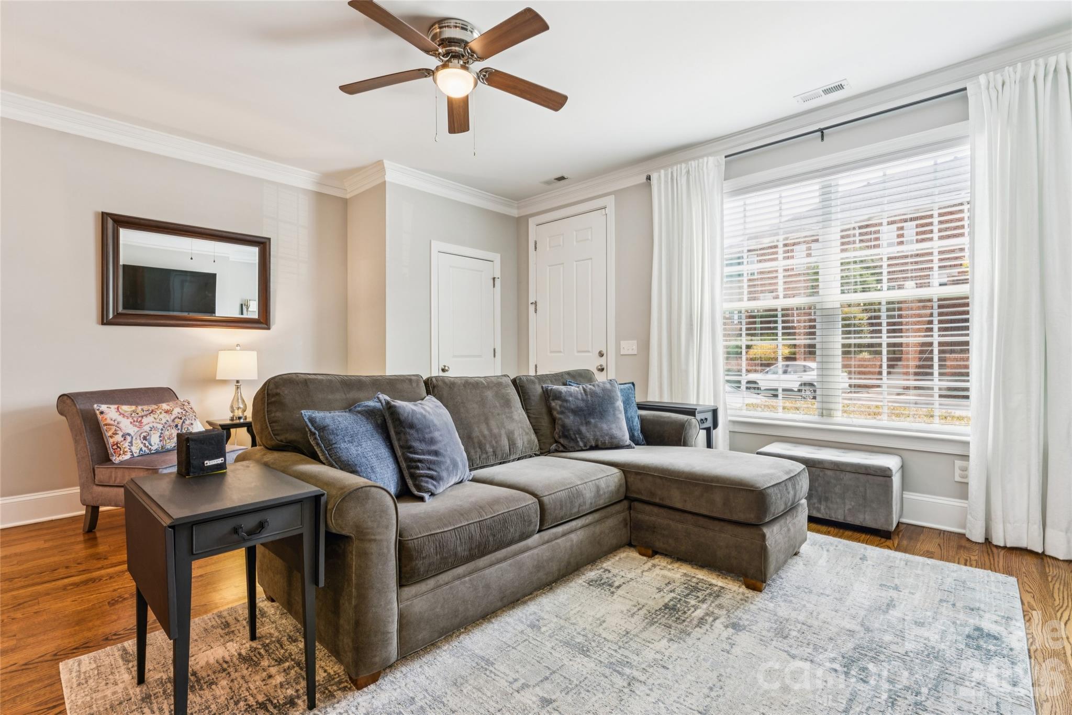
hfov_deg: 95.0
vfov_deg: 72.0
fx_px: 491
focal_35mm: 16
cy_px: 358
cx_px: 536
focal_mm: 16.5
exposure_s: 1/2.5
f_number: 14
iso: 200
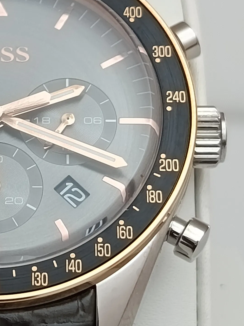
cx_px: -42
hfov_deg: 10.7
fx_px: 1278
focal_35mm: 136
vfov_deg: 14.5
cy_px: 113
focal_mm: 5.24
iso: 244
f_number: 1.7
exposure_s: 1/100
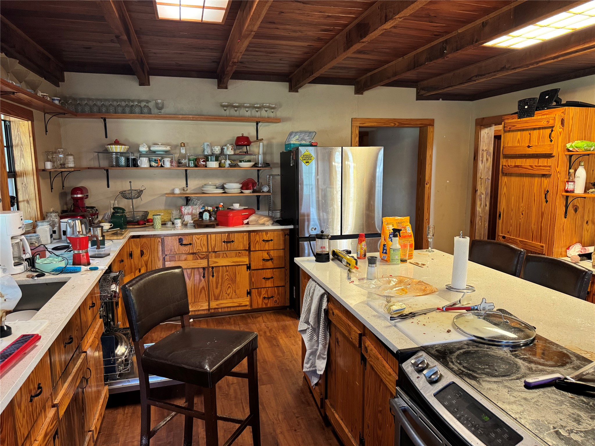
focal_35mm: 24
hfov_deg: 71.6
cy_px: 223
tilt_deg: -7.9
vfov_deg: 56.8
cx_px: 298
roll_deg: +0.0
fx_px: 413
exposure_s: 1/60
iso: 400
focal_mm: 6.76
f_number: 1.78
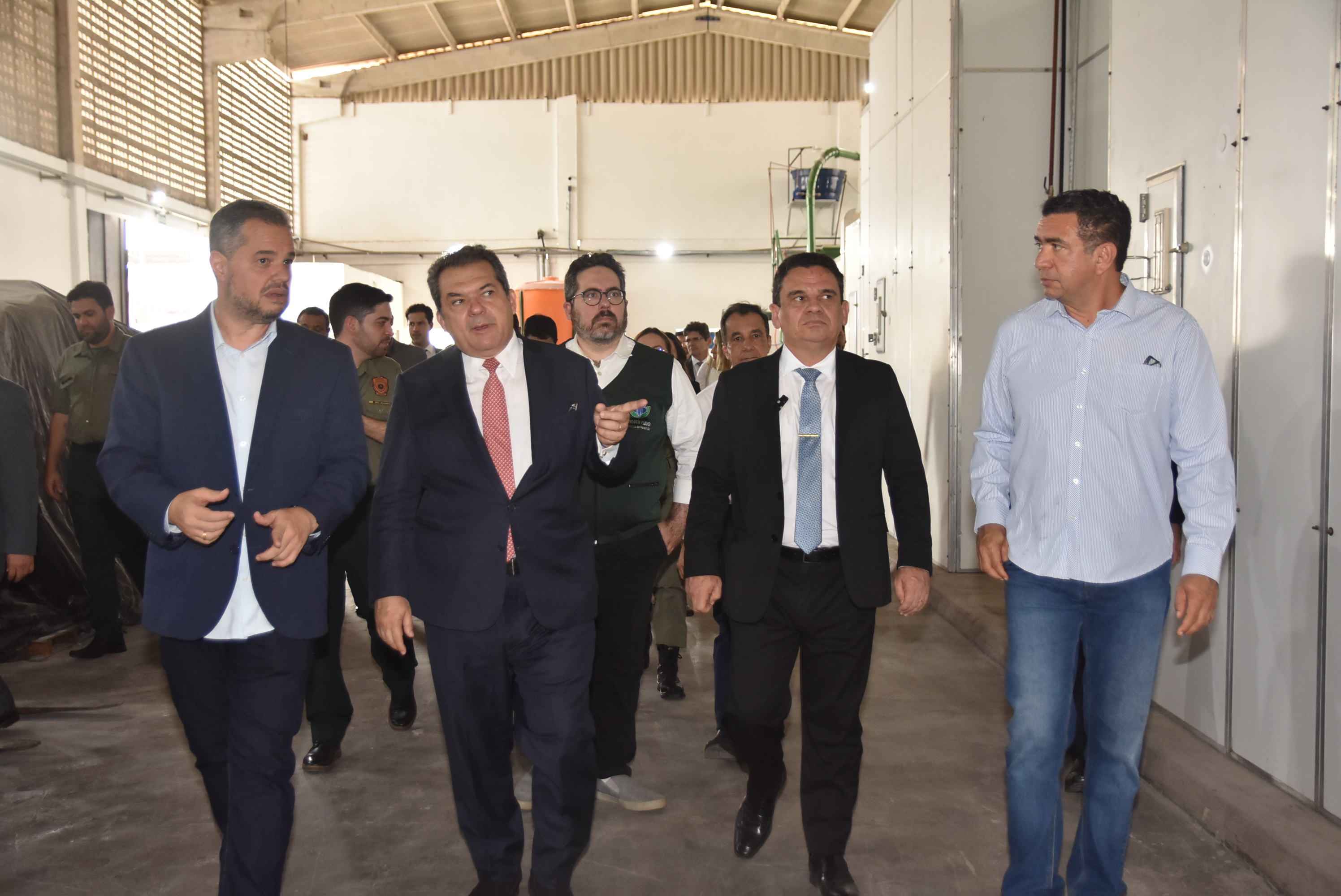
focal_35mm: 39
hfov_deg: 49.5
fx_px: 1454
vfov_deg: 34.3
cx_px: 670
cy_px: 448
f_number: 2.8
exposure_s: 1/200
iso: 1000
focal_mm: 26
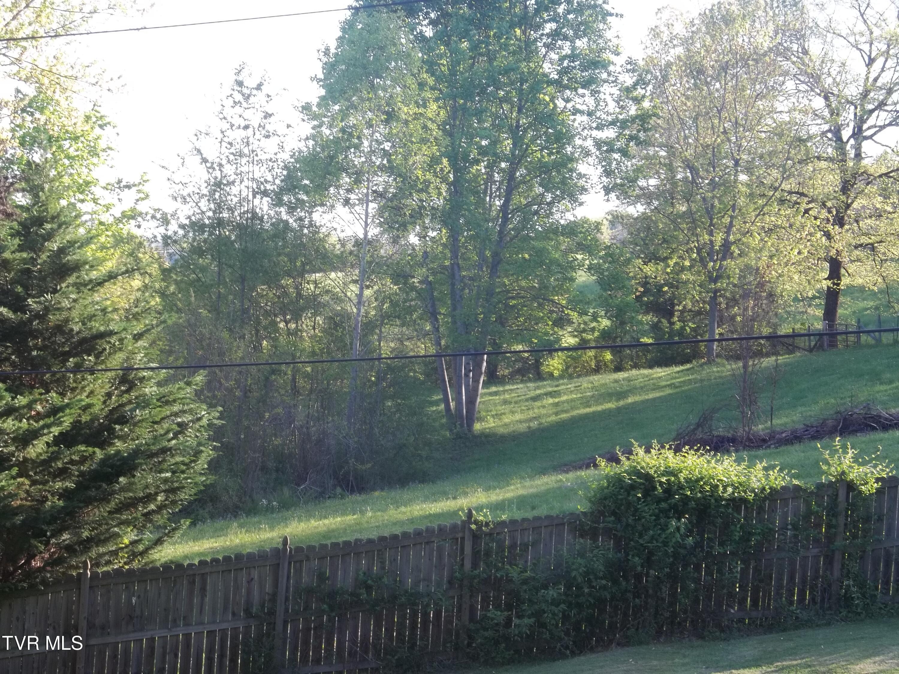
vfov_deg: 17.2
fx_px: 2233
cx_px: 450
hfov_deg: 22.8
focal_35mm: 86
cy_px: 337
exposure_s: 1/60
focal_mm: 15.4
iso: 64
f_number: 4.5
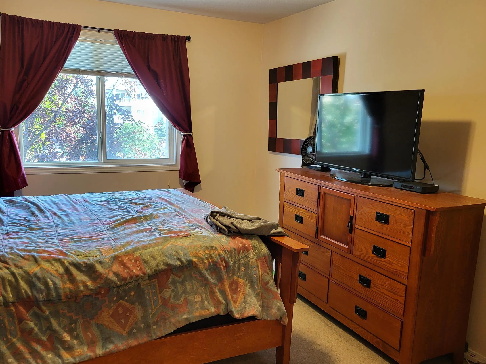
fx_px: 421
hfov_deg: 59.9
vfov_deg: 46.7
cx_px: 226
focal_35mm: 30
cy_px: 203
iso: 200
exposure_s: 1/60
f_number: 1.8
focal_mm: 5.4
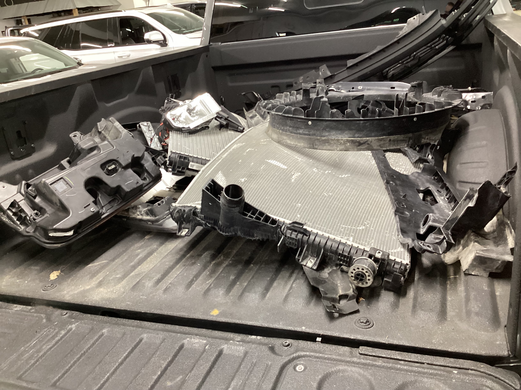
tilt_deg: -23.0
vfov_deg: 45.4
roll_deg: +6.7
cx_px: 260
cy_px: 195
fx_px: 467
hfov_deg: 58.4
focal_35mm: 31
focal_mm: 3.3
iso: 320
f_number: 2.4
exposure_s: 1/33
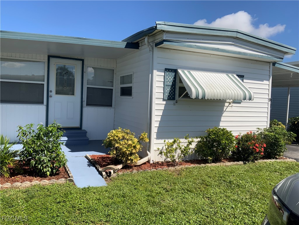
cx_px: 150
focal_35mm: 29
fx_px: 250
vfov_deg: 48.2
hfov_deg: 61.7
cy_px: 112
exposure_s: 1/2320
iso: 20
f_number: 1.8
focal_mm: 3
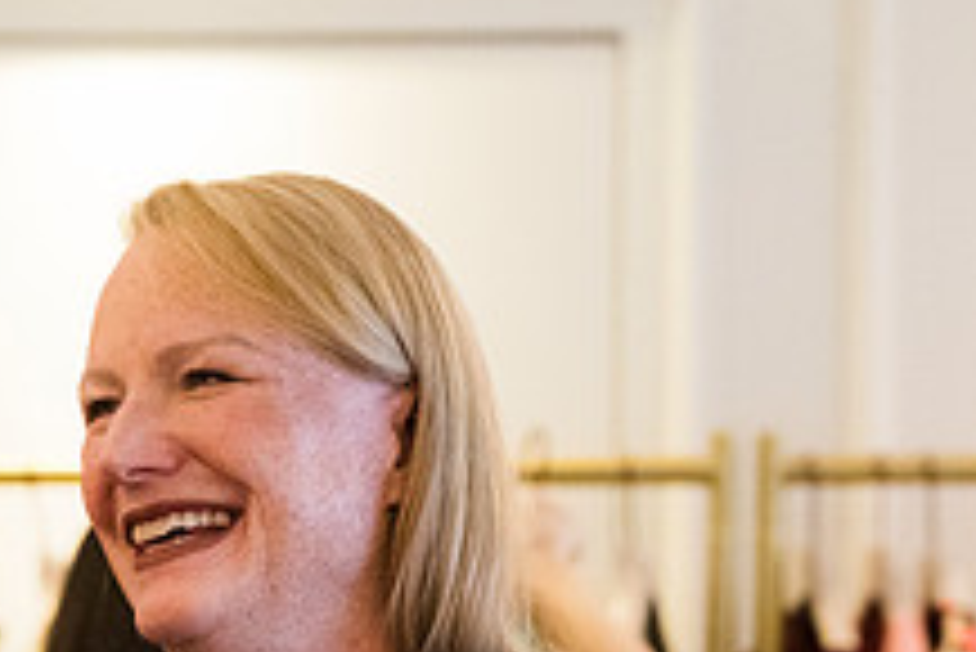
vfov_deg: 8.0
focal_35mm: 171
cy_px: 677
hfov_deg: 11.9
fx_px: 4639
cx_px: 153
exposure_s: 1/160
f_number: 3.2
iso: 4500
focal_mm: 64
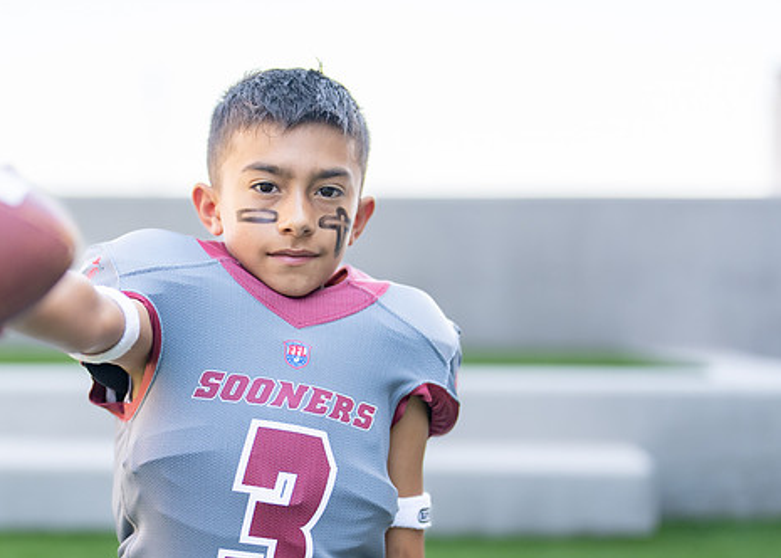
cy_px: 380
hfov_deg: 24.8
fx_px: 1774
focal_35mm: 80
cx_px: 291
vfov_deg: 17.8
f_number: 1.2
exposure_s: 1/1600
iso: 100
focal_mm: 50
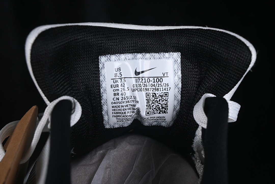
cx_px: 138
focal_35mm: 75
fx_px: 573
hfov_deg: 27.0
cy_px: 92
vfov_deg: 18.2
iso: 160
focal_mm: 50
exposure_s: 1/80
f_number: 8
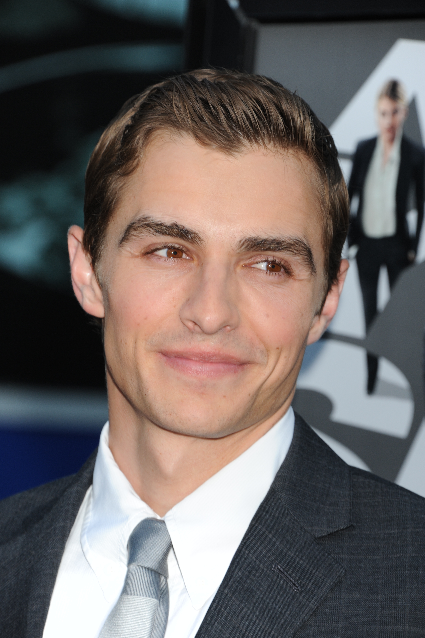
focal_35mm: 300
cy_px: 319
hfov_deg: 4.6
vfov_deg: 6.9
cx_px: 212
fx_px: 5319
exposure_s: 1/320
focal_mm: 300
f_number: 8
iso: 640
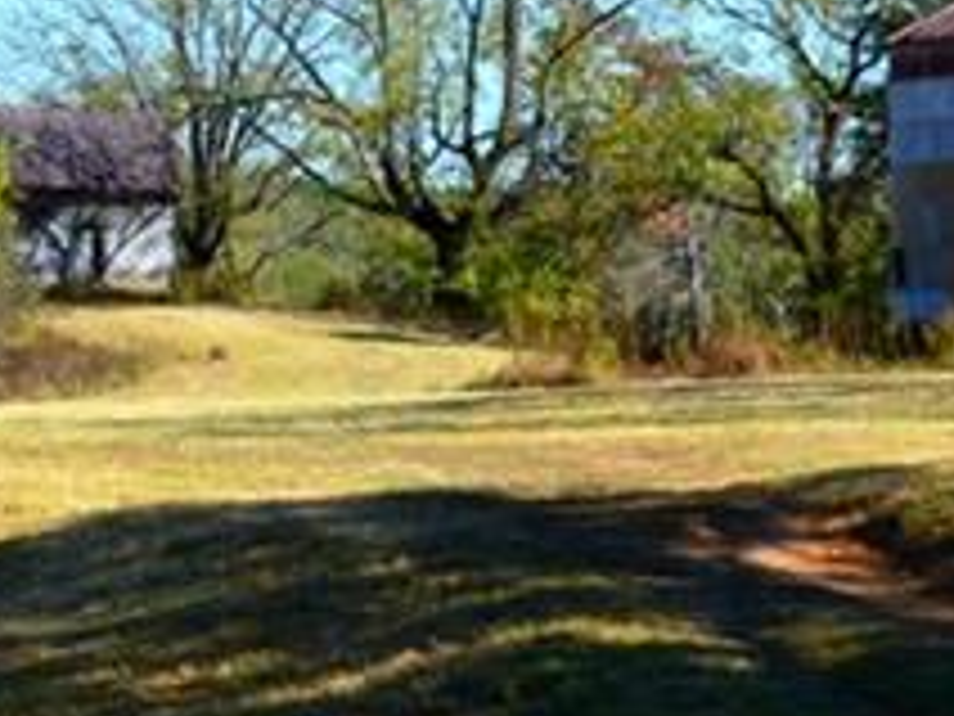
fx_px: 4602
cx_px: 328
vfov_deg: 8.9
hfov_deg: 11.8
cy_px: 90
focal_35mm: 167
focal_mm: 24
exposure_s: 1/400
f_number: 11
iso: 400
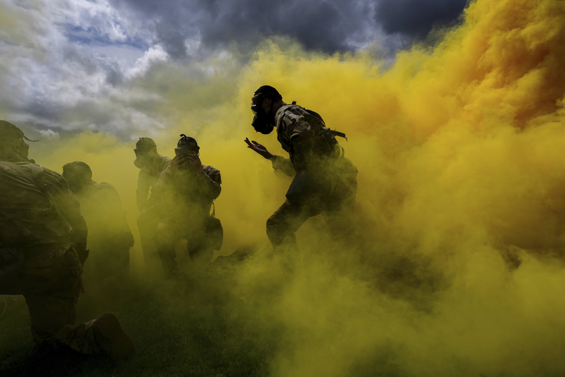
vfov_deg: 53.1
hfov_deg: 73.7
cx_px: 282
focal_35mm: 24
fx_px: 377
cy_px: 188
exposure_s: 1/12800
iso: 125
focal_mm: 24
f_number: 3.5
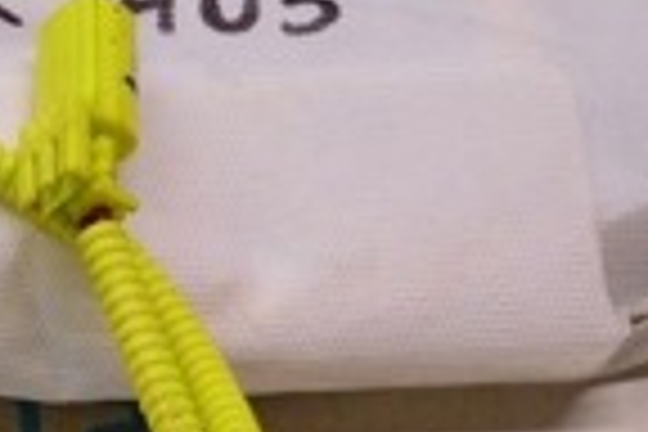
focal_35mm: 173
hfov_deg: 11.4
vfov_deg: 7.9
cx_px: -328
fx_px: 3114
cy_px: 479
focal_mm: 26
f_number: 4
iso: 1600
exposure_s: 1/400
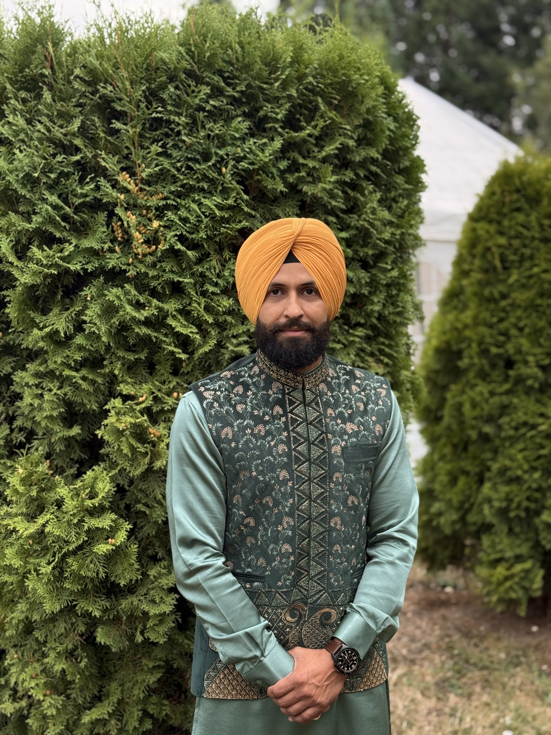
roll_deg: -0.7
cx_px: 276
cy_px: 368
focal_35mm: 48
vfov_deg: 39.7
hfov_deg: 30.3
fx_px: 1019
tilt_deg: -7.4
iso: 80
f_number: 1.78
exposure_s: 1/122
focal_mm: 6.76
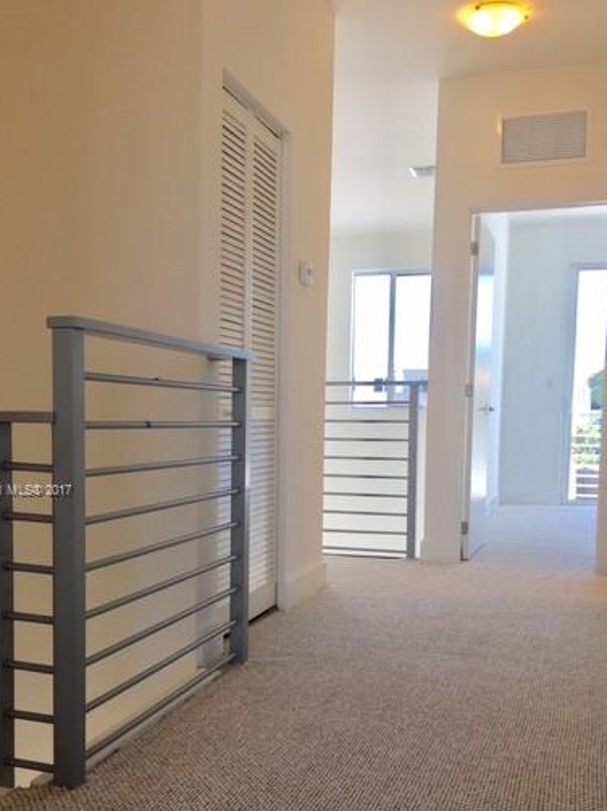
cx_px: 274
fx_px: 866
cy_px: 491
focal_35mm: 37
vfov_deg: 49.8
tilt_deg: -3.4
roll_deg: -1.1
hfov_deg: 38.6
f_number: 2.2
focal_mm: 4.15
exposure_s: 1/60
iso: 25
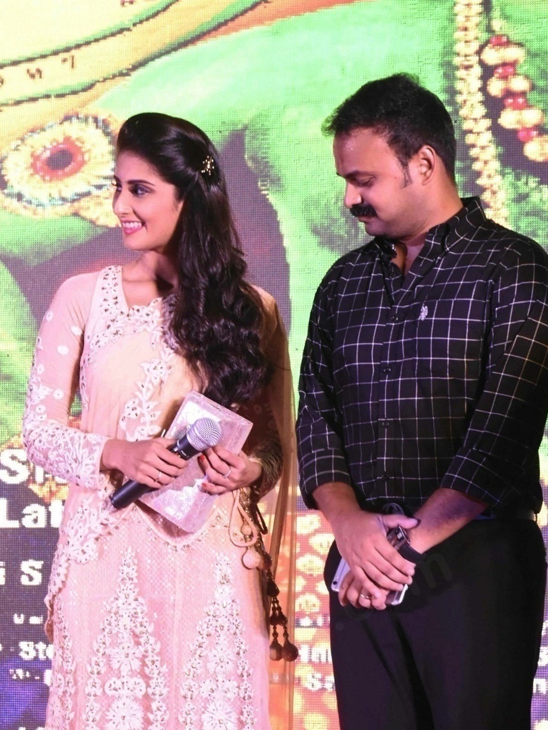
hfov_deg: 11.6
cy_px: 469
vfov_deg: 15.4
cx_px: 239
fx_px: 2701
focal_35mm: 128
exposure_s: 1/200
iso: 3200
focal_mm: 52
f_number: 6.3
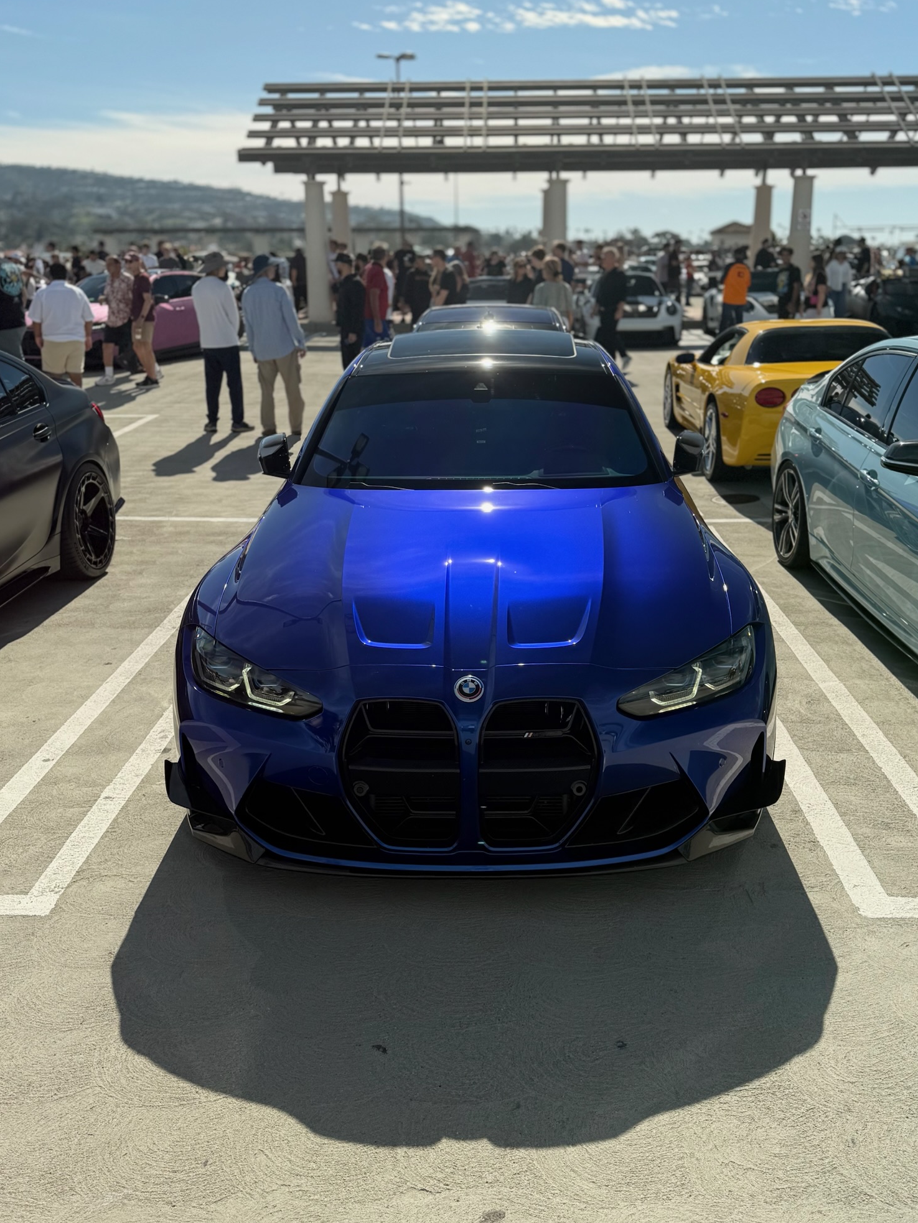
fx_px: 884
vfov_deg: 69.4
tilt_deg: -16.0
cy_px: 603
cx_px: 475
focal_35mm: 25
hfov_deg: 54.9
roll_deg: +1.6
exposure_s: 1/3279
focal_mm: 6.76
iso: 80
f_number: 1.78
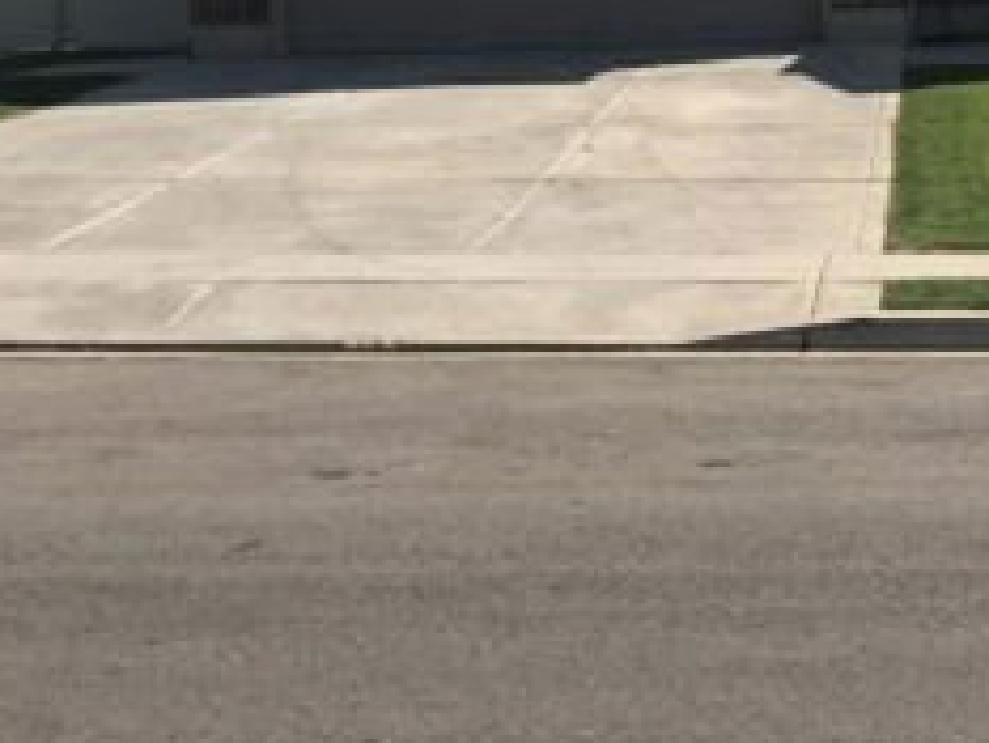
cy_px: -47
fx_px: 2201
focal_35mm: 77
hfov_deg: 23.6
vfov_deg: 18.5
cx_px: 1104
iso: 20
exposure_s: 1/3425
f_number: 1.8
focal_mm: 3.99
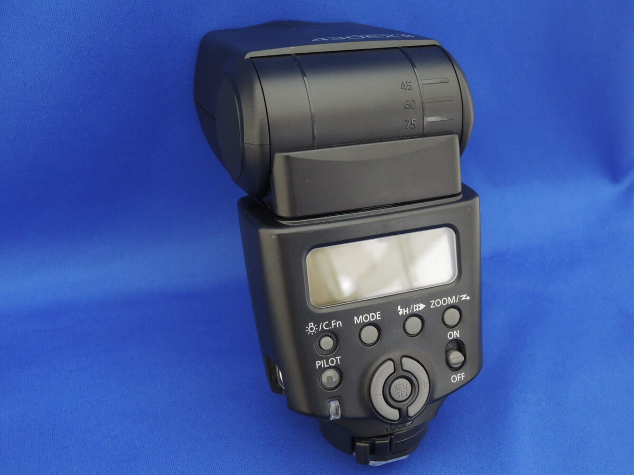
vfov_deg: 36.0
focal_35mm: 40
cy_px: 238
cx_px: 317
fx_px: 733
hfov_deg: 46.8
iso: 400
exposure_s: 1/40
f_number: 3.3
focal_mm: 7.2
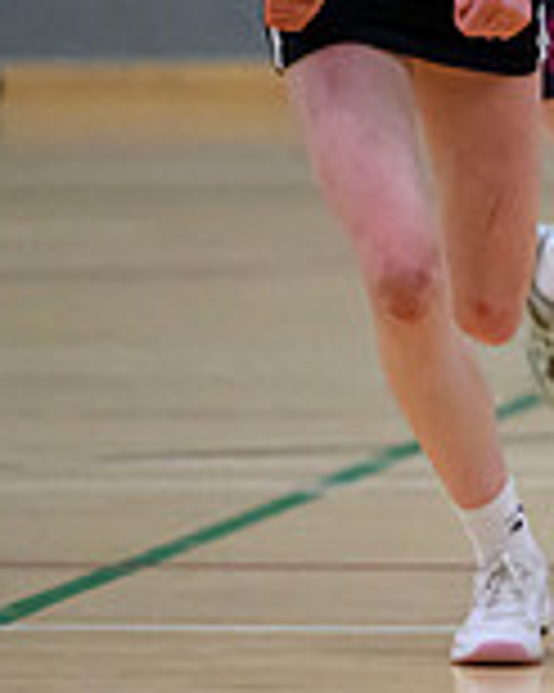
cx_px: 1606
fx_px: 18546
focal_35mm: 904
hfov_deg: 1.7
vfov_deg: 2.1
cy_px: 0
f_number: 2.8
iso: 6400
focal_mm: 190
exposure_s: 1/1250
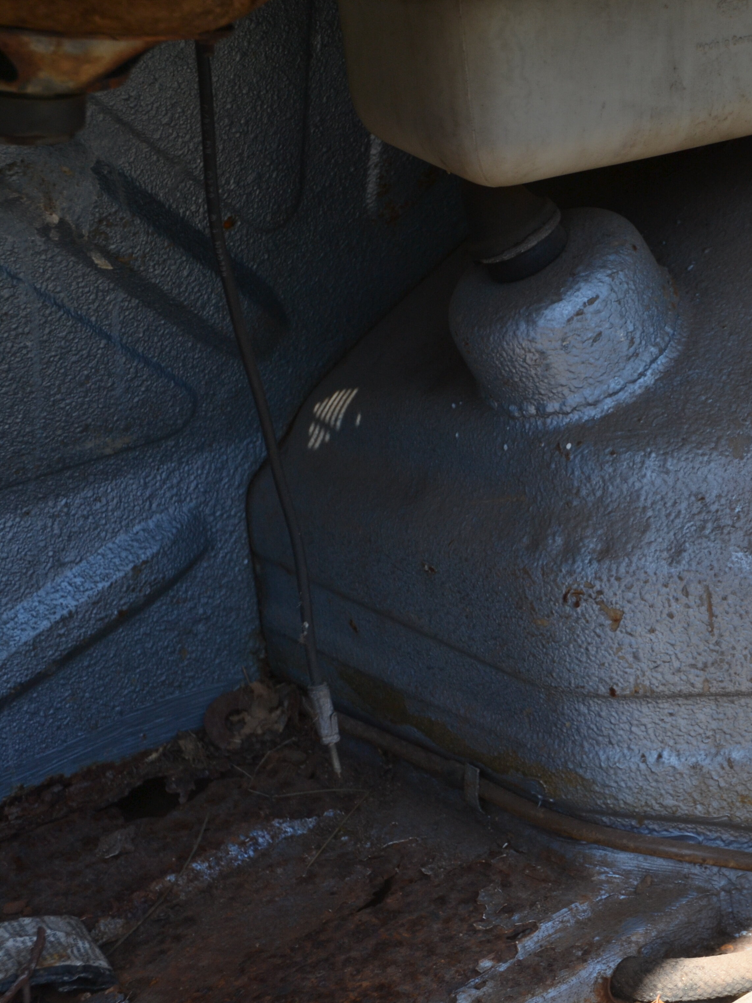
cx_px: 670
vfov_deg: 28.7
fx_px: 1962
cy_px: 503
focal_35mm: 68
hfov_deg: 21.2
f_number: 5.6
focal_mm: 31
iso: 140
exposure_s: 1/125
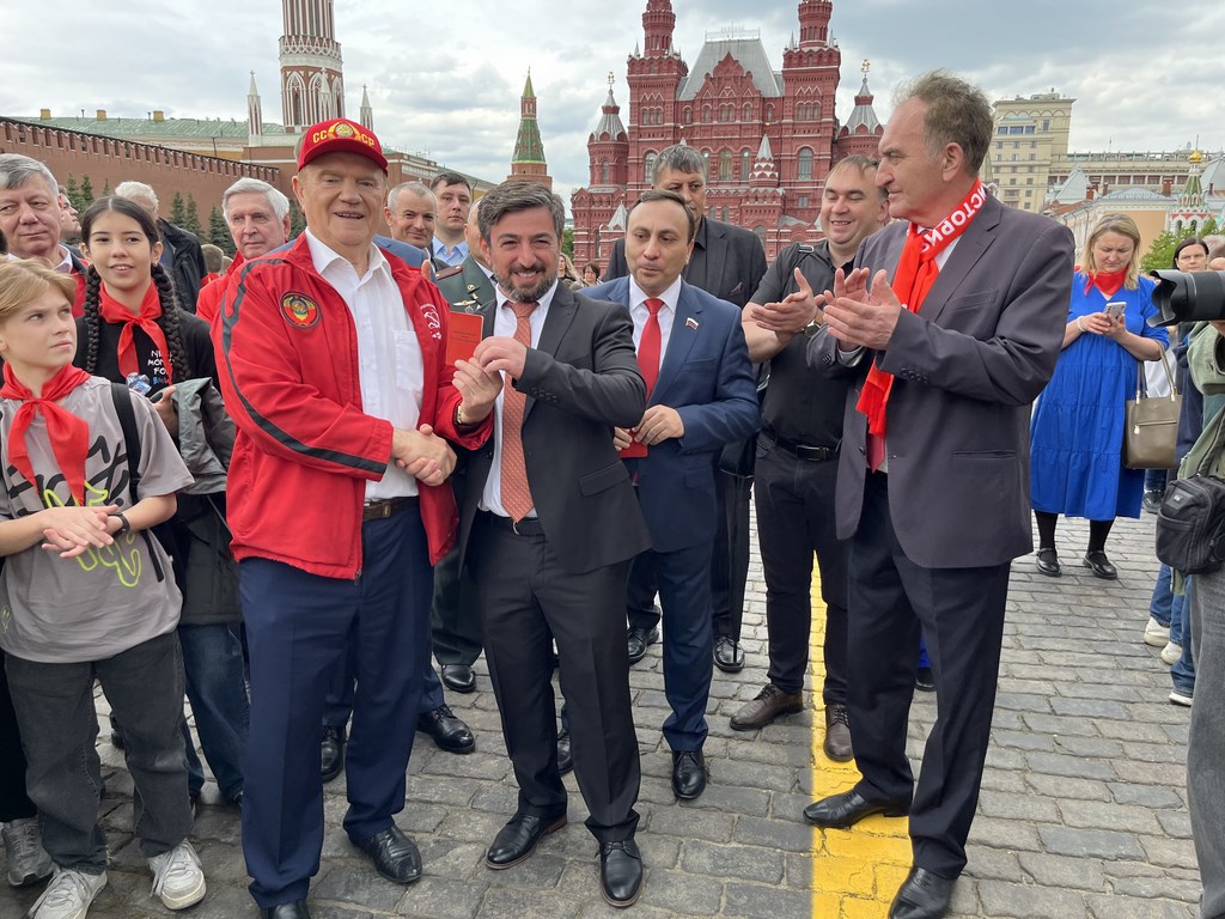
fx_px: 920
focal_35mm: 26
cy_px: 460
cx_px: 612
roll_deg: -0.2
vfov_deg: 53.1
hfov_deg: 67.3
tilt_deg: -11.7
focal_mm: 5.1
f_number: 1.6
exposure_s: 1/602
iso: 50
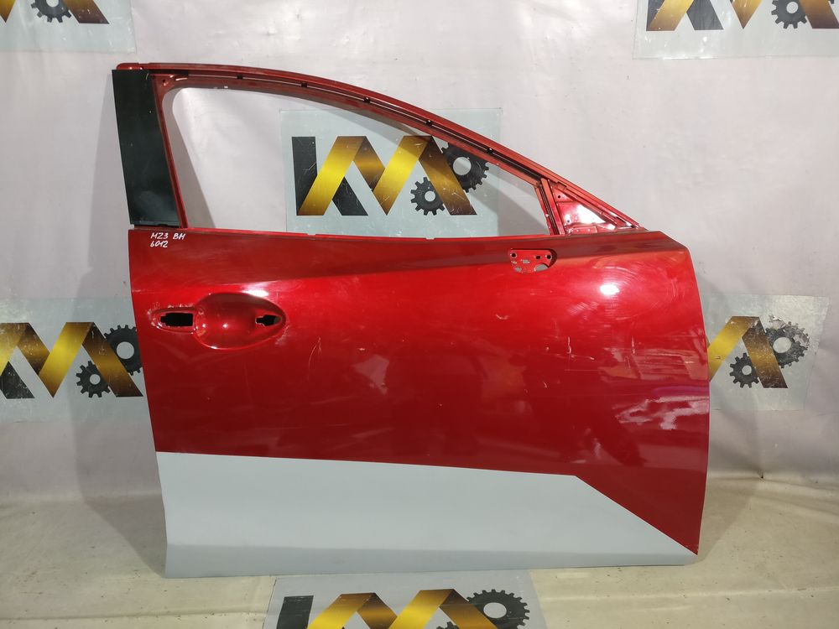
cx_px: 420
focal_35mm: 28
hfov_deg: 63.4
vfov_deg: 49.7
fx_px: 679
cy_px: 314
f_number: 2
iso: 400
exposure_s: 1/25
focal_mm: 4.26
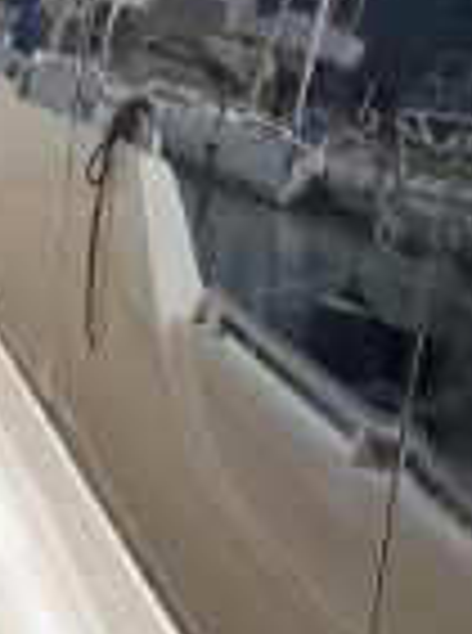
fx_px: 2794
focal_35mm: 153
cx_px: -175
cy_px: 971
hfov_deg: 9.5
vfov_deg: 12.3
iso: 25
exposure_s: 1/2825
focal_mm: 3.99
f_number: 1.8
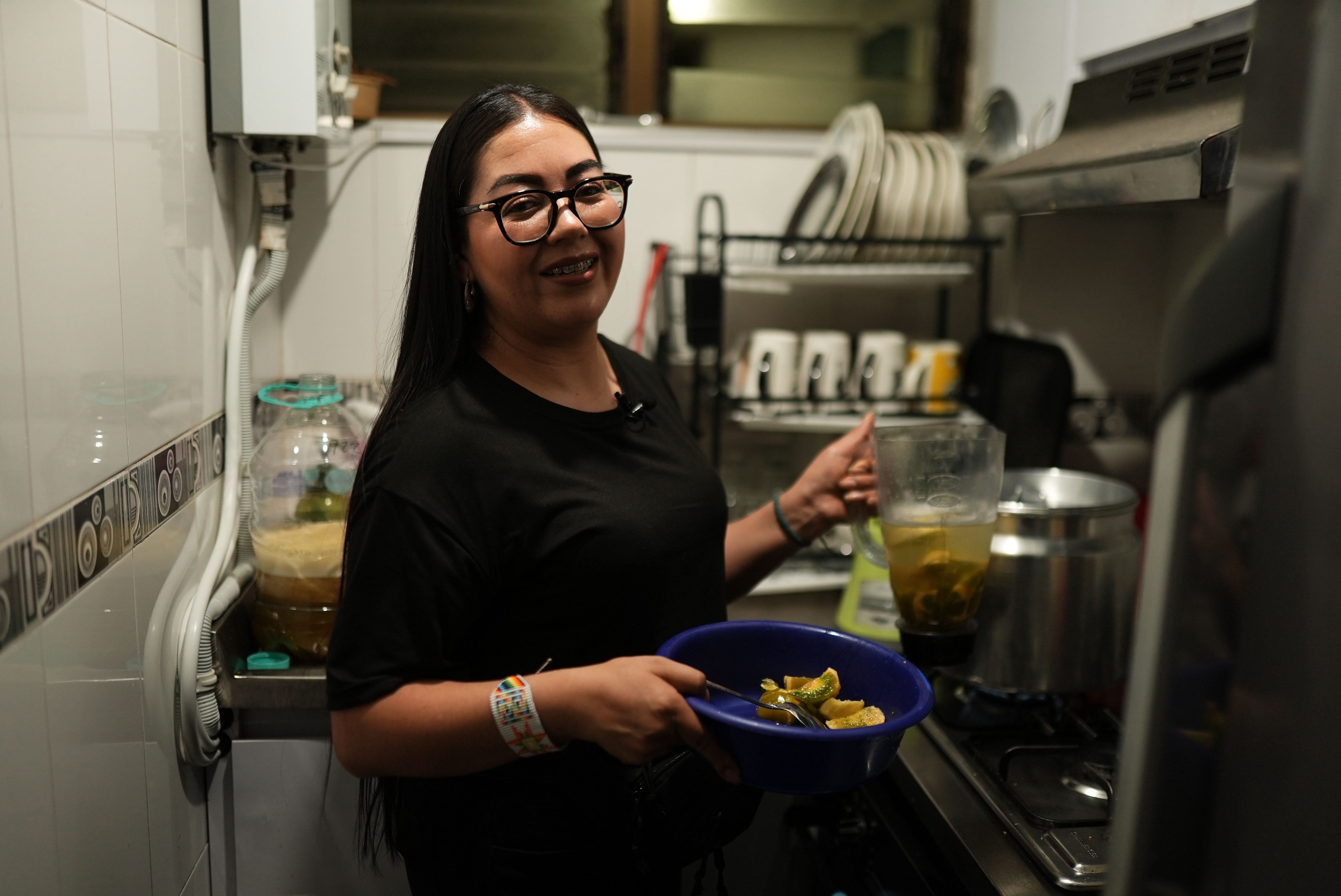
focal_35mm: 35
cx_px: 670
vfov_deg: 37.9
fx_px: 1304
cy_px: 448
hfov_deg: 54.4
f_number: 1.4
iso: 640
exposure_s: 1/160
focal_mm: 35
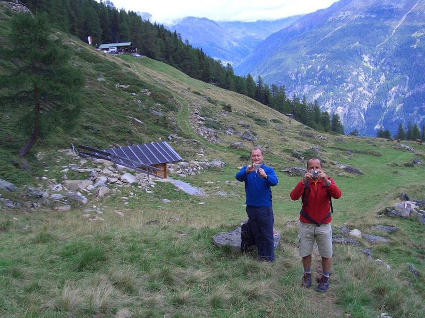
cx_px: 212
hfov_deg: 47.9
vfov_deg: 36.8
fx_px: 479
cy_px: 159
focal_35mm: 39
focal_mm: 8
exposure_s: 1/160
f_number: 4.8
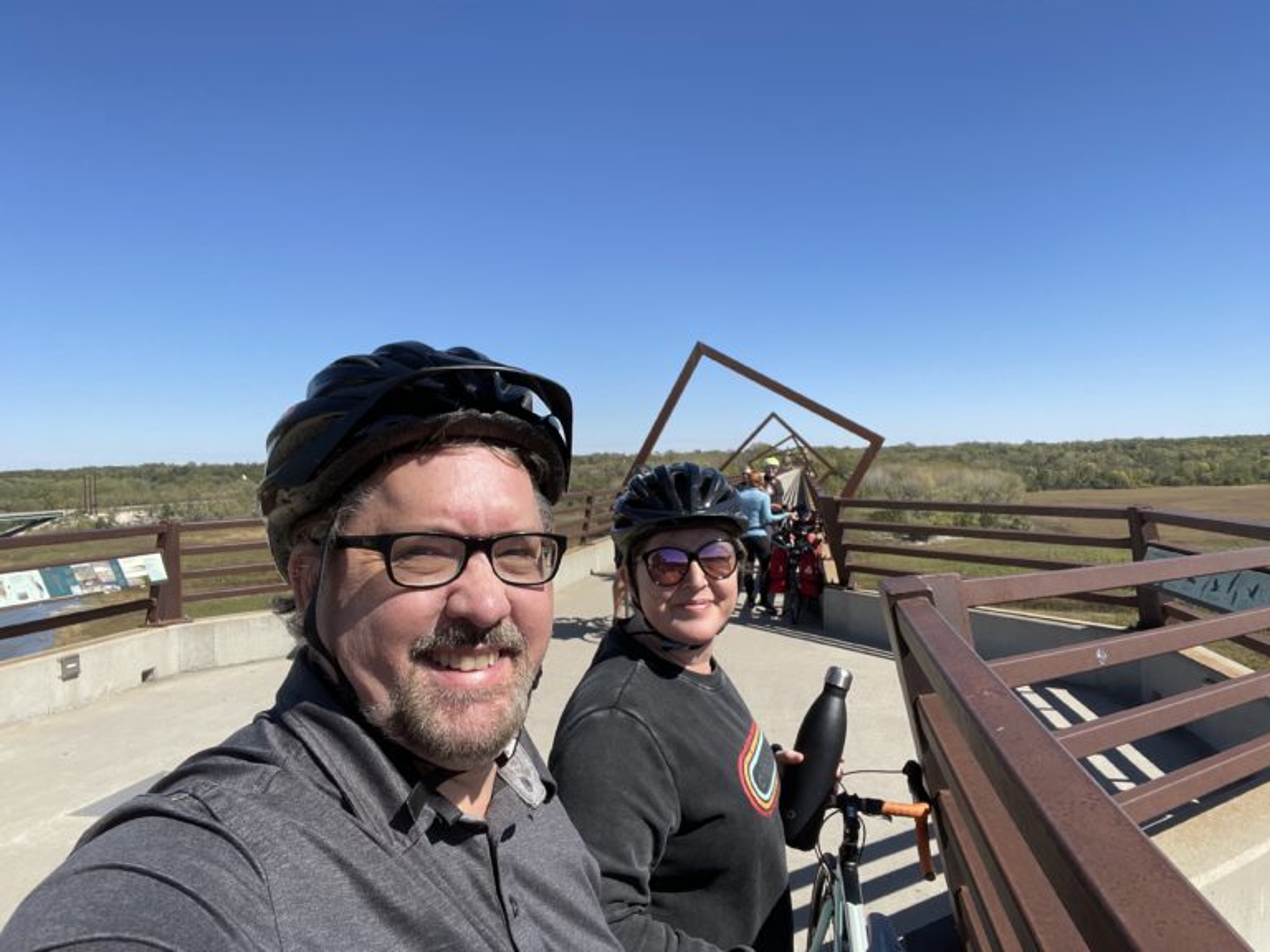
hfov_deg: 73.9
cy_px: 476
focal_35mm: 23
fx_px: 844
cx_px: 635
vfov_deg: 58.9
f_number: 2.2
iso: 25
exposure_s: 1/1148
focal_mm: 2.71
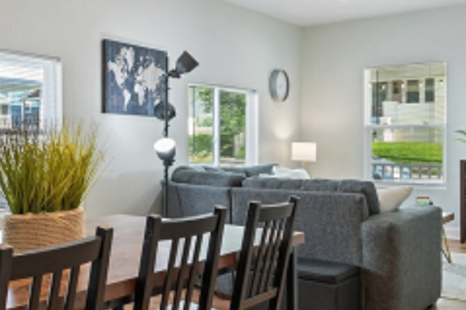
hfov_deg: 41.7
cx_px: 66
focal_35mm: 44
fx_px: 569
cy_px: 144
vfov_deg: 30.5
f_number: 8
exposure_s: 1/15
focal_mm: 14
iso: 320
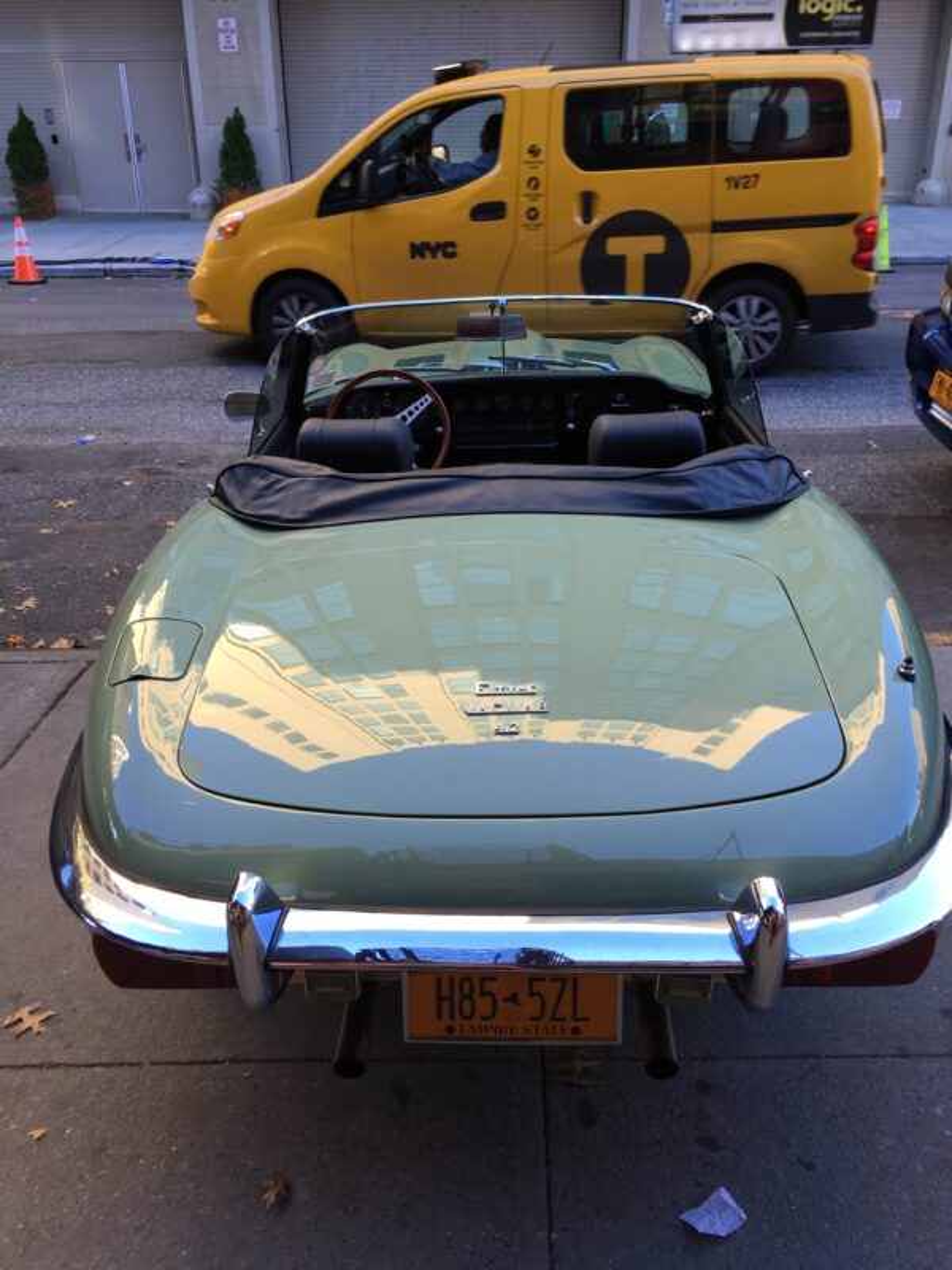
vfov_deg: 61.7
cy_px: 635
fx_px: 1063
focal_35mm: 29
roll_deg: +0.9
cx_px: 476
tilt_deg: -26.4
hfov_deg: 48.2
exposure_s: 1/120
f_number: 2.2
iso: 32
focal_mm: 4.15
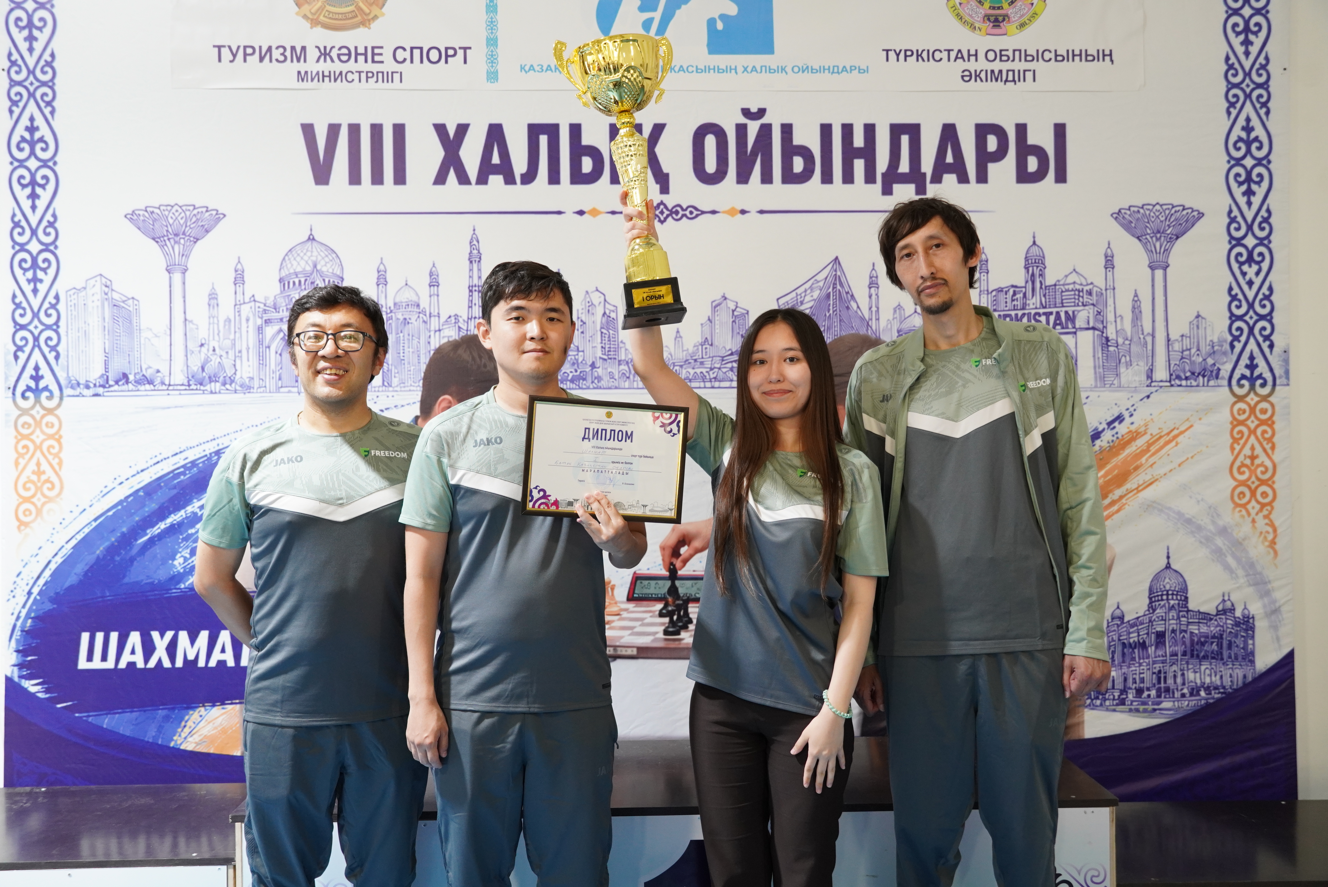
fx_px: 1329
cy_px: 444
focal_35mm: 36
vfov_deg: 36.9
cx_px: 664
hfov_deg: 53.1
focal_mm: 24
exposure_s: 1/100
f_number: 4
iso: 1000
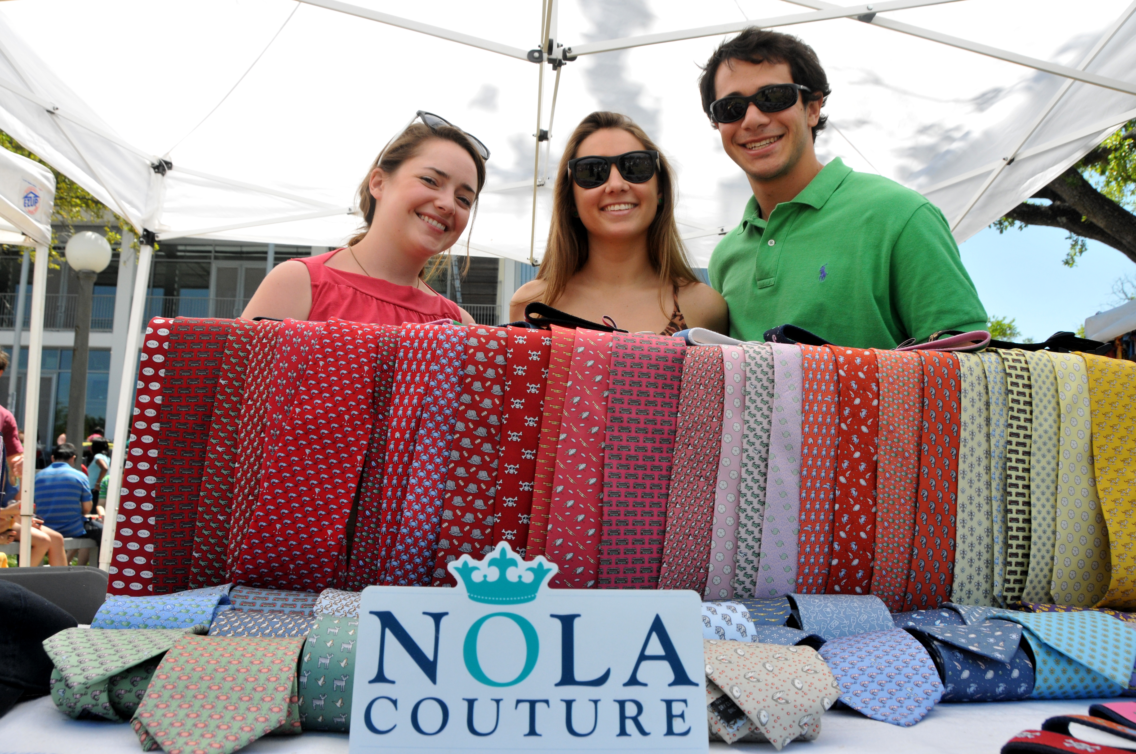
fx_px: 851
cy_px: 377
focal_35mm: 27
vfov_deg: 47.8
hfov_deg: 67.4
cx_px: 568
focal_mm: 18
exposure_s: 1/320
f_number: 9
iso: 400
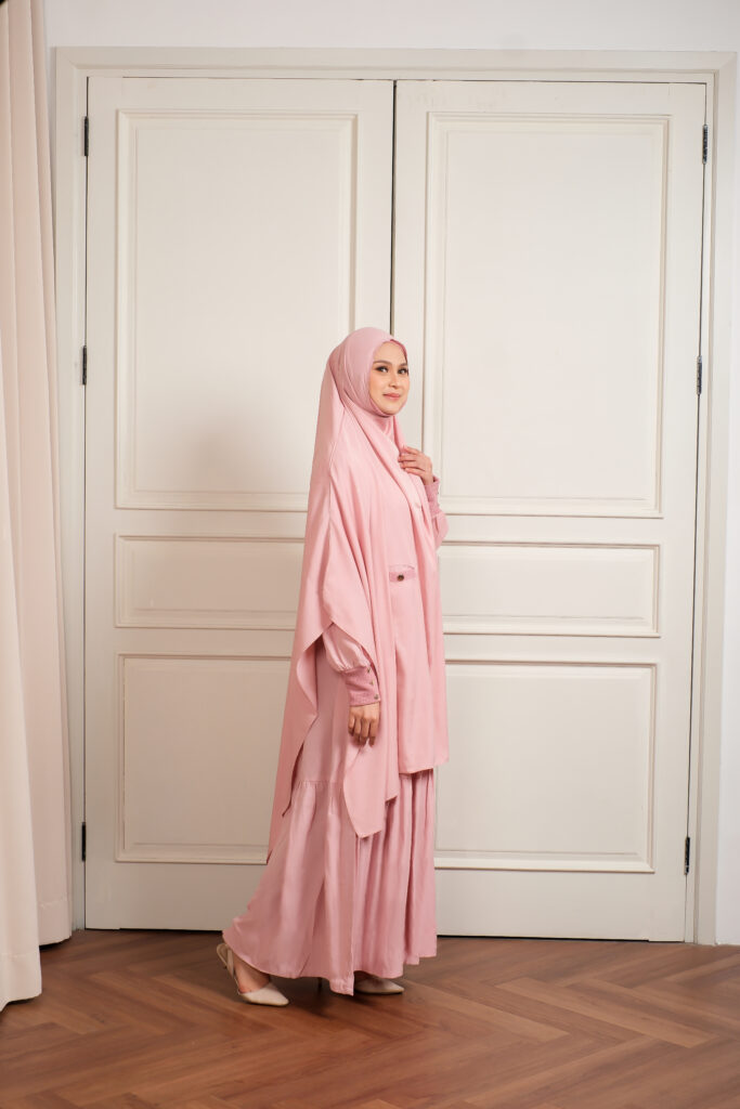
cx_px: 370
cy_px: 554
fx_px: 1633
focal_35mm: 53
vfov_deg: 37.5
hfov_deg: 25.5
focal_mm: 35
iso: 250
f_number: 7.1
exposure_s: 1/200
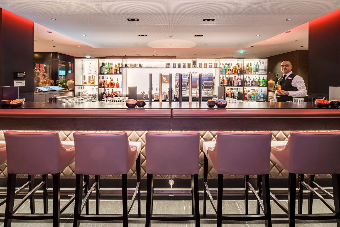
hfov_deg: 93.3
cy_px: 114
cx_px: 170
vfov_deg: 70.5
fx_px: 161
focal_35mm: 17
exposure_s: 1/2.5
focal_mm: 17
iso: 800
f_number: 10
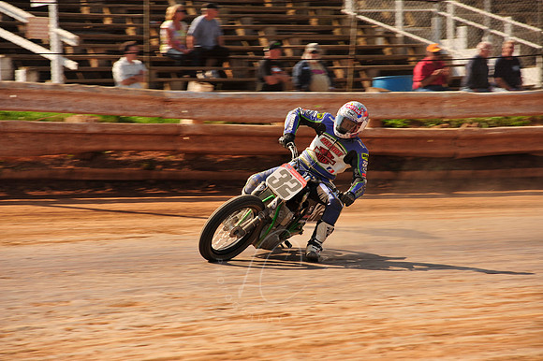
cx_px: 272
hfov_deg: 10.3
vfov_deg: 6.9
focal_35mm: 200
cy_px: 180
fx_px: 3015
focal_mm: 200
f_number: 9
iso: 200
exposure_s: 1/400
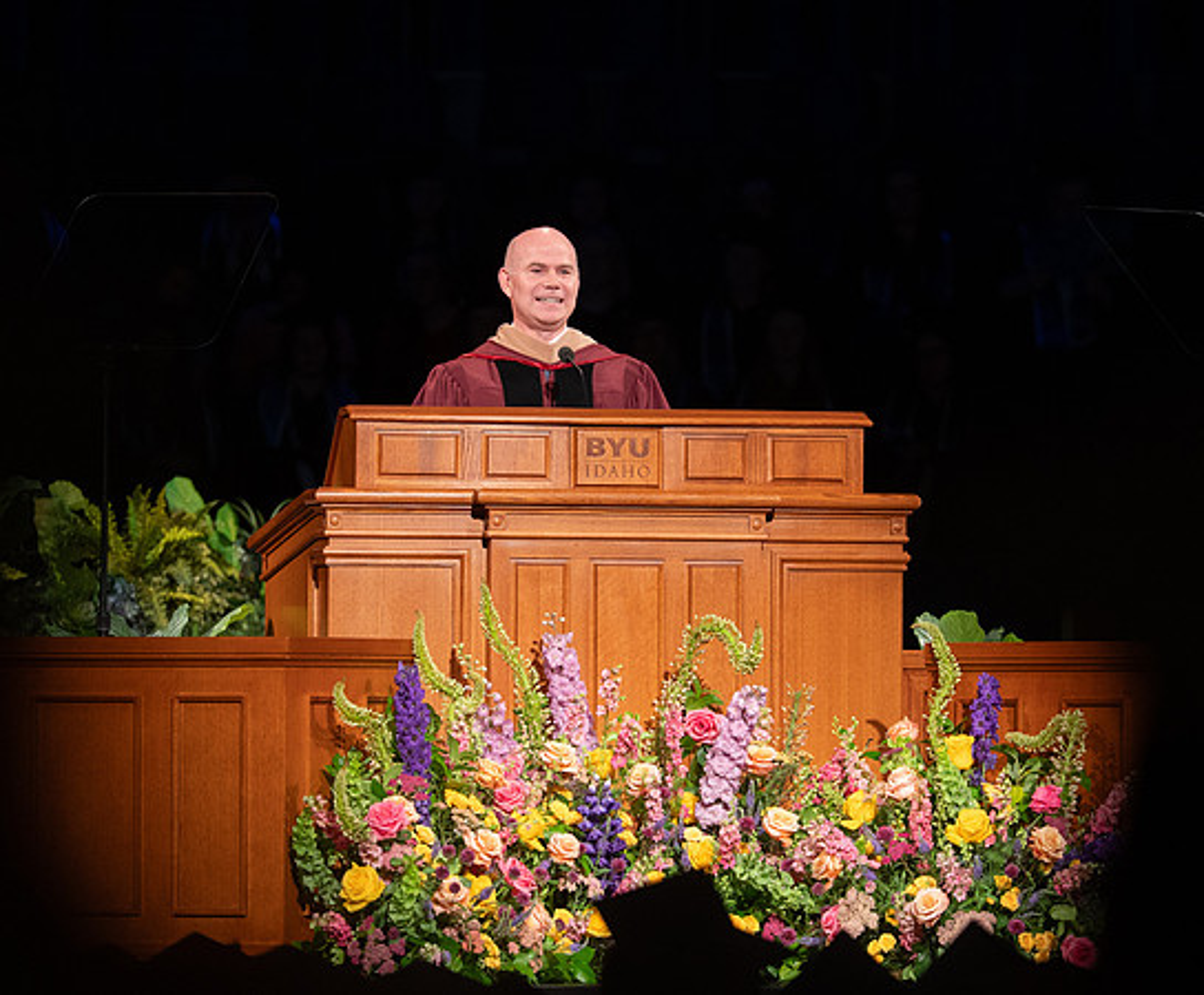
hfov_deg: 6.4
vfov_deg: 5.3
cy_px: 563
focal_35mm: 297
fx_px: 10738
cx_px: 638
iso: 2000
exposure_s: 1/250
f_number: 2.8
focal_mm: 195
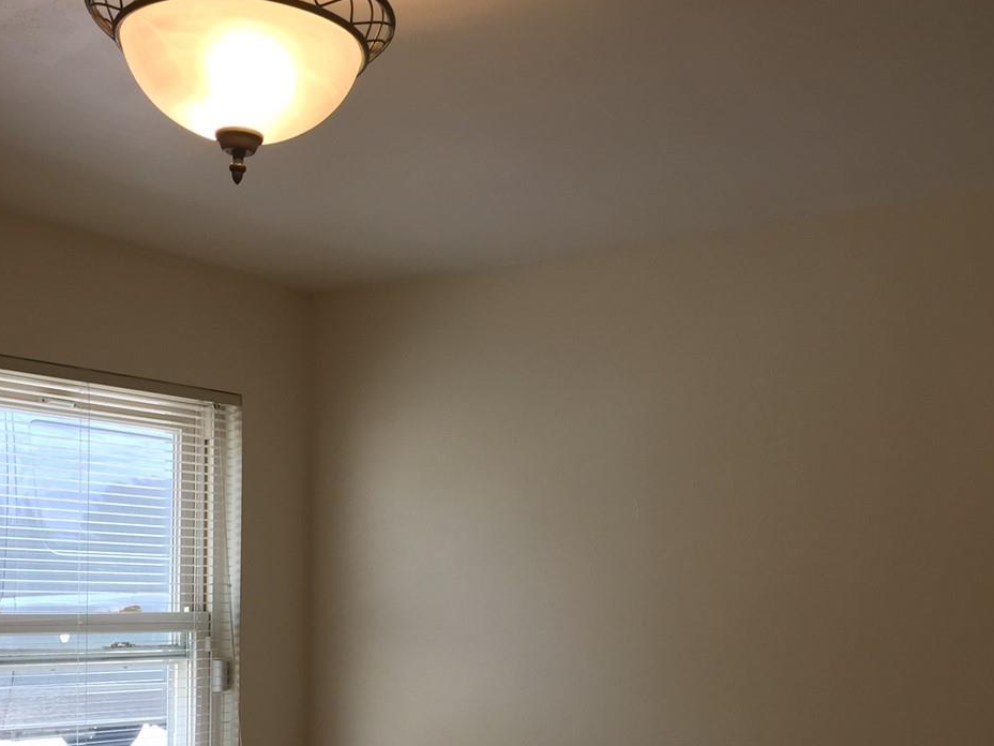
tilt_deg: +2.2
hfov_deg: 38.2
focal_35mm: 50
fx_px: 1436
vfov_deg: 28.6
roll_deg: -0.6
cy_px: 566
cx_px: 452
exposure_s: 1/60
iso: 32
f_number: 2.2
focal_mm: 4.15
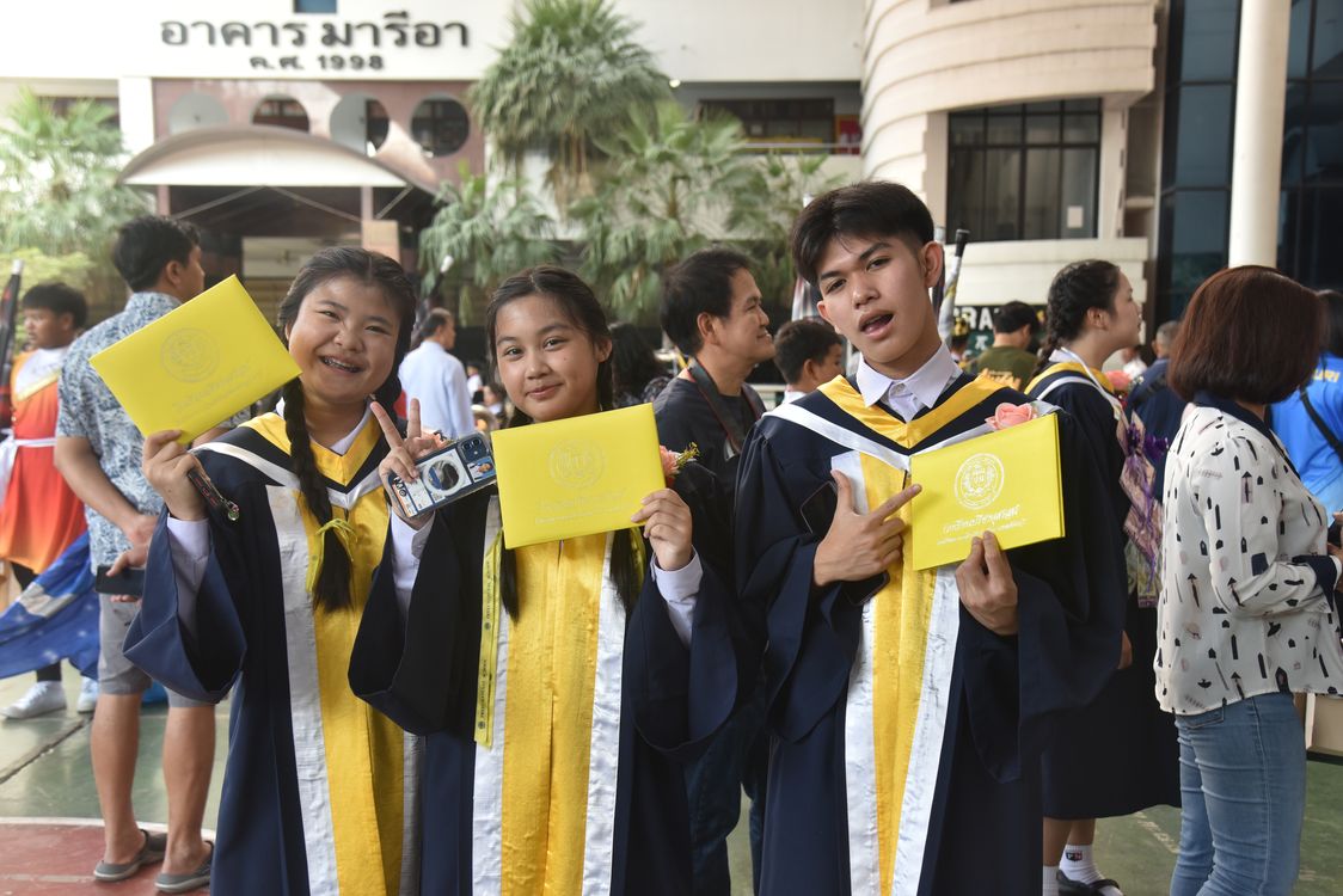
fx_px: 1418
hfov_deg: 50.7
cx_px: 672
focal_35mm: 38
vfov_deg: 35.1
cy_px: 448
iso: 500
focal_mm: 38
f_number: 4
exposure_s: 1/160
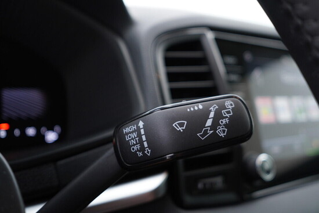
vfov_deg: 36.9
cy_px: 106
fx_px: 319
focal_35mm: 36
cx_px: 160
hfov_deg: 53.1
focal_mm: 24
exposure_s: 1/40
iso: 200
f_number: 2.8
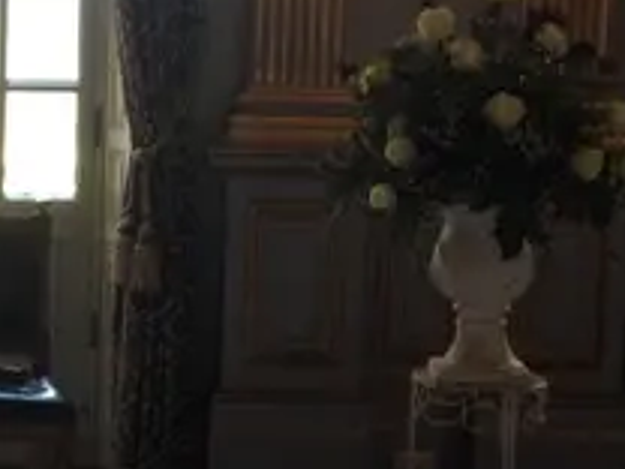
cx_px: -2
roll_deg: -1.3
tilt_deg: -7.3
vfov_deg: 11.9
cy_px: 227
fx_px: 2257
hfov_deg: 15.5
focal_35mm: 125
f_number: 2.4
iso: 64
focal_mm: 4.28
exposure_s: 1/20
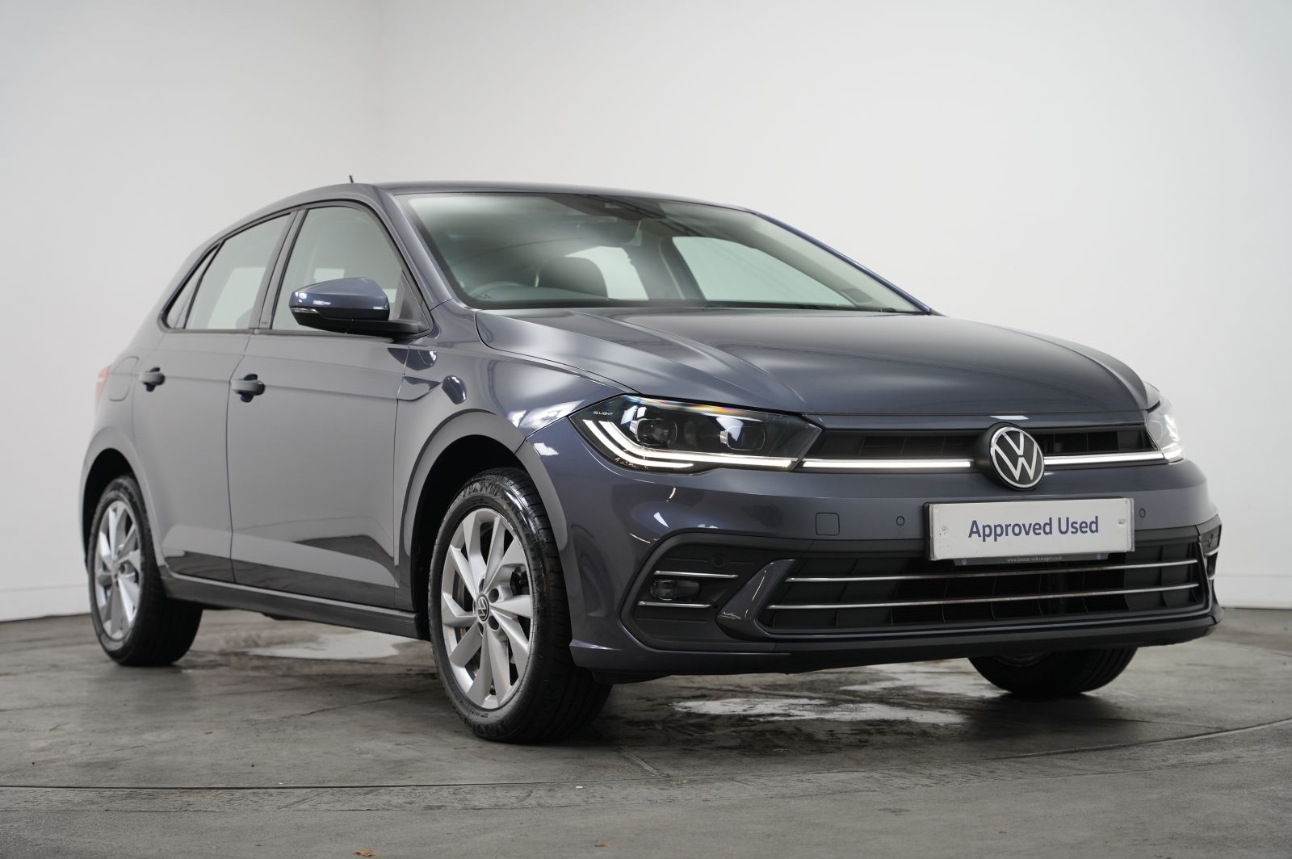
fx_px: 2166
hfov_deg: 33.2
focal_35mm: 60
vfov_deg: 22.4
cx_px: 646
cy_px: 430
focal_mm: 60.4
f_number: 4
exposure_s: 1/160
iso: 1600
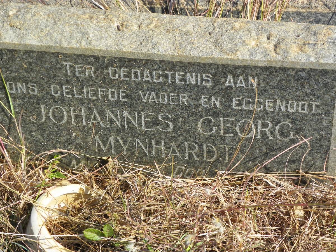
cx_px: 168
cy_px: 126
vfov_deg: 13.0
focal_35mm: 114
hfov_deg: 17.3
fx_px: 1107
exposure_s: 1/250
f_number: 4
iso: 64
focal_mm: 20.2
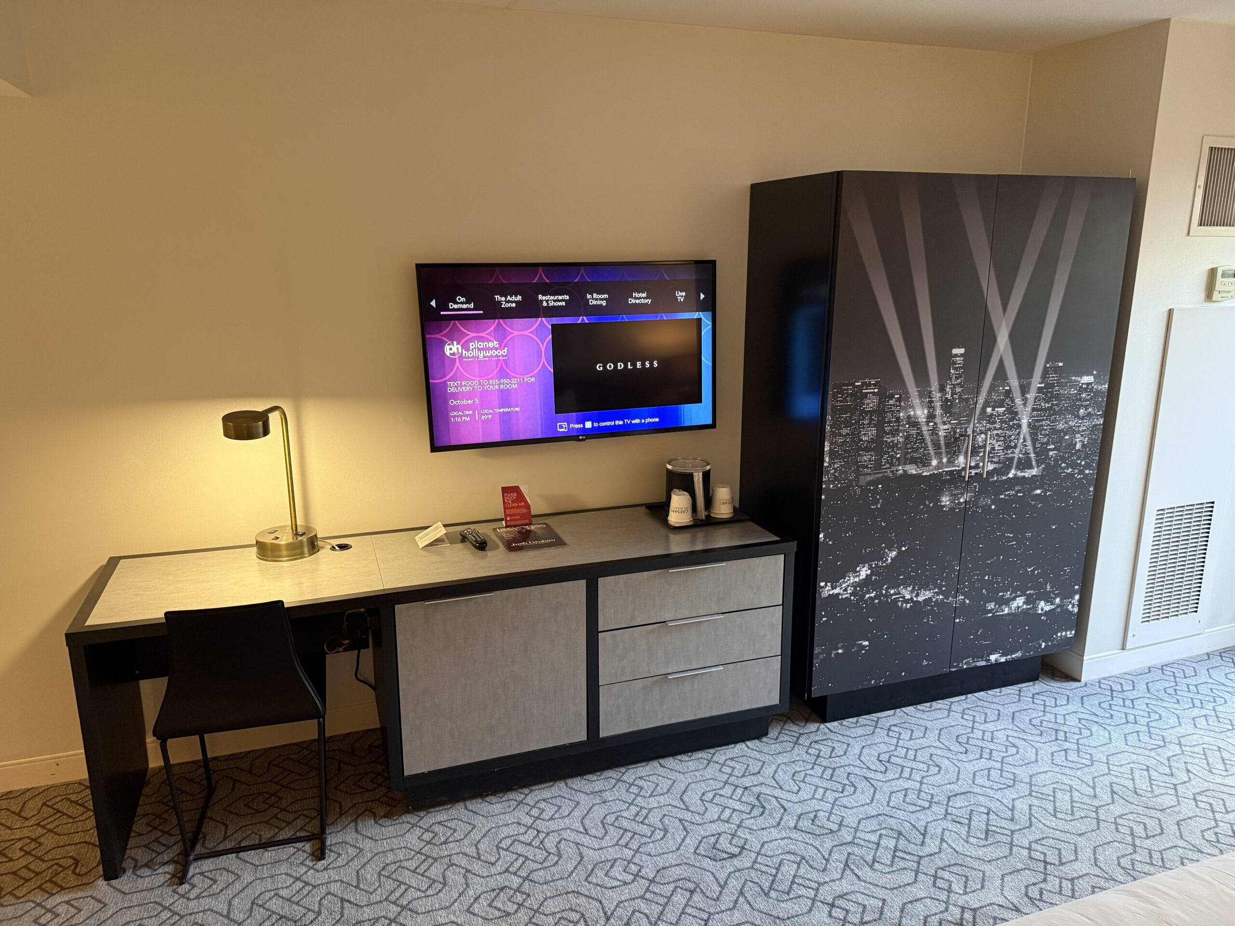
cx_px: 618
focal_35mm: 24
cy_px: 463
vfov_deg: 56.8
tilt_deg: -13.6
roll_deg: +0.1
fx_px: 856
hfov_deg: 71.6
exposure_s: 1/60
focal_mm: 6.76
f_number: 1.78
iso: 500
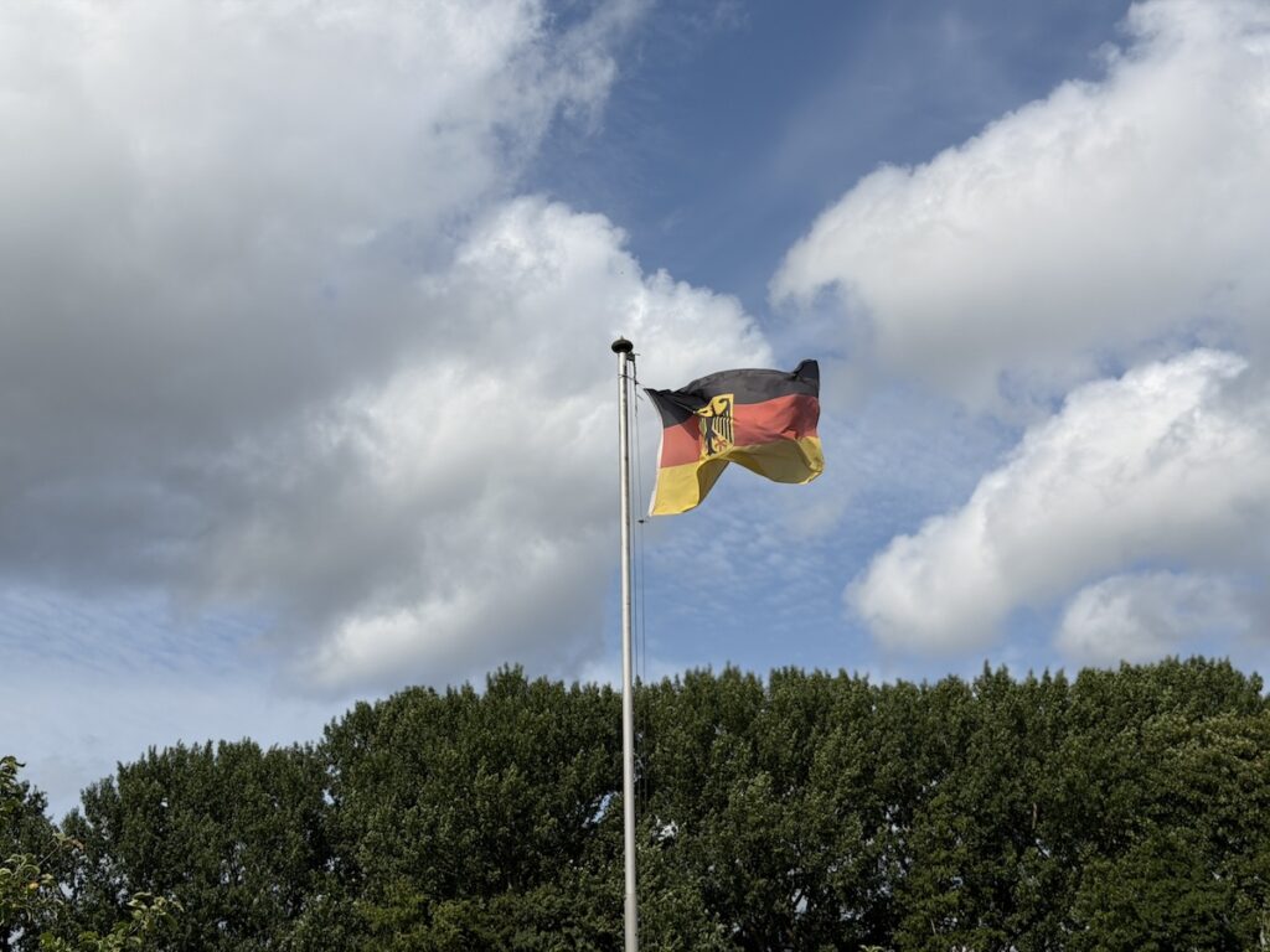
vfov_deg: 30.3
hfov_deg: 39.7
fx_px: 1761
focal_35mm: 48
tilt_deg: +22.7
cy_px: 476
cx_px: 635
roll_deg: +1.6
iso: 64
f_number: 1.78
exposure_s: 1/13333
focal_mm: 6.76
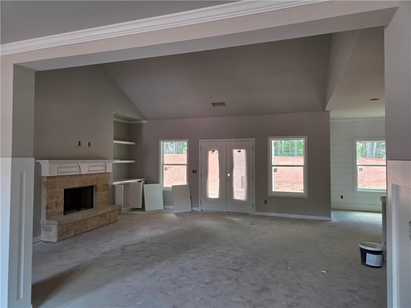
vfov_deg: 58.9
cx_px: 206
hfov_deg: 73.9
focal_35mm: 23
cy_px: 154
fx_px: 273
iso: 200
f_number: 1.8
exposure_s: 1/180
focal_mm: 5.4
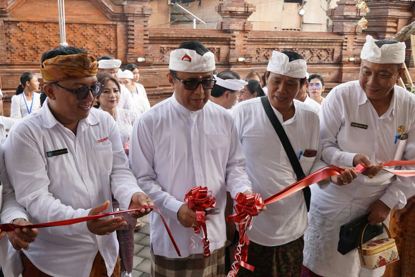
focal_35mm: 38
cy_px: 138
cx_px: 208
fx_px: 433
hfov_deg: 51.2
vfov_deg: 35.6
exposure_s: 1/200
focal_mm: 25
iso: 320
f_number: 6.3
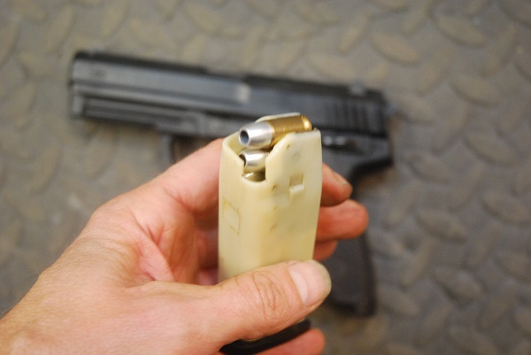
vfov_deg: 20.6
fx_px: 974
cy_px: 178
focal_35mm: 66
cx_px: 266
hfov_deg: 30.5
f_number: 4.5
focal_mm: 44
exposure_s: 1/30
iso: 1250
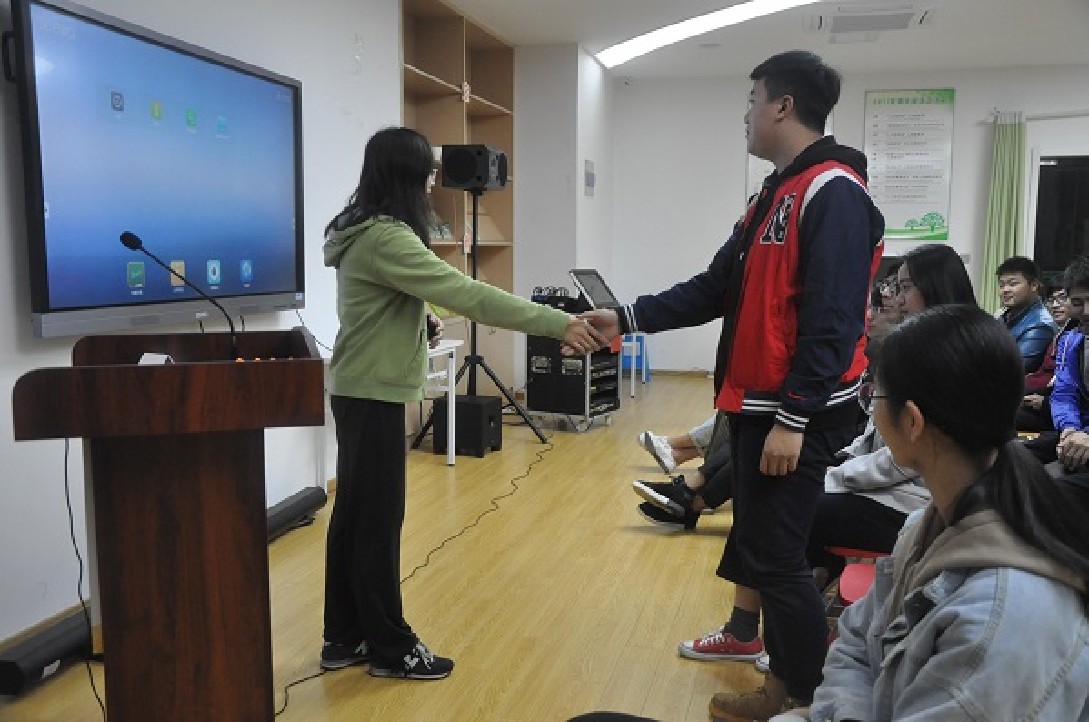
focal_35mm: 33
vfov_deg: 39.8
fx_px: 996
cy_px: 361
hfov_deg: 57.3
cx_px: 544
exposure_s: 1/80
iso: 1600
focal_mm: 22
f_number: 4.5
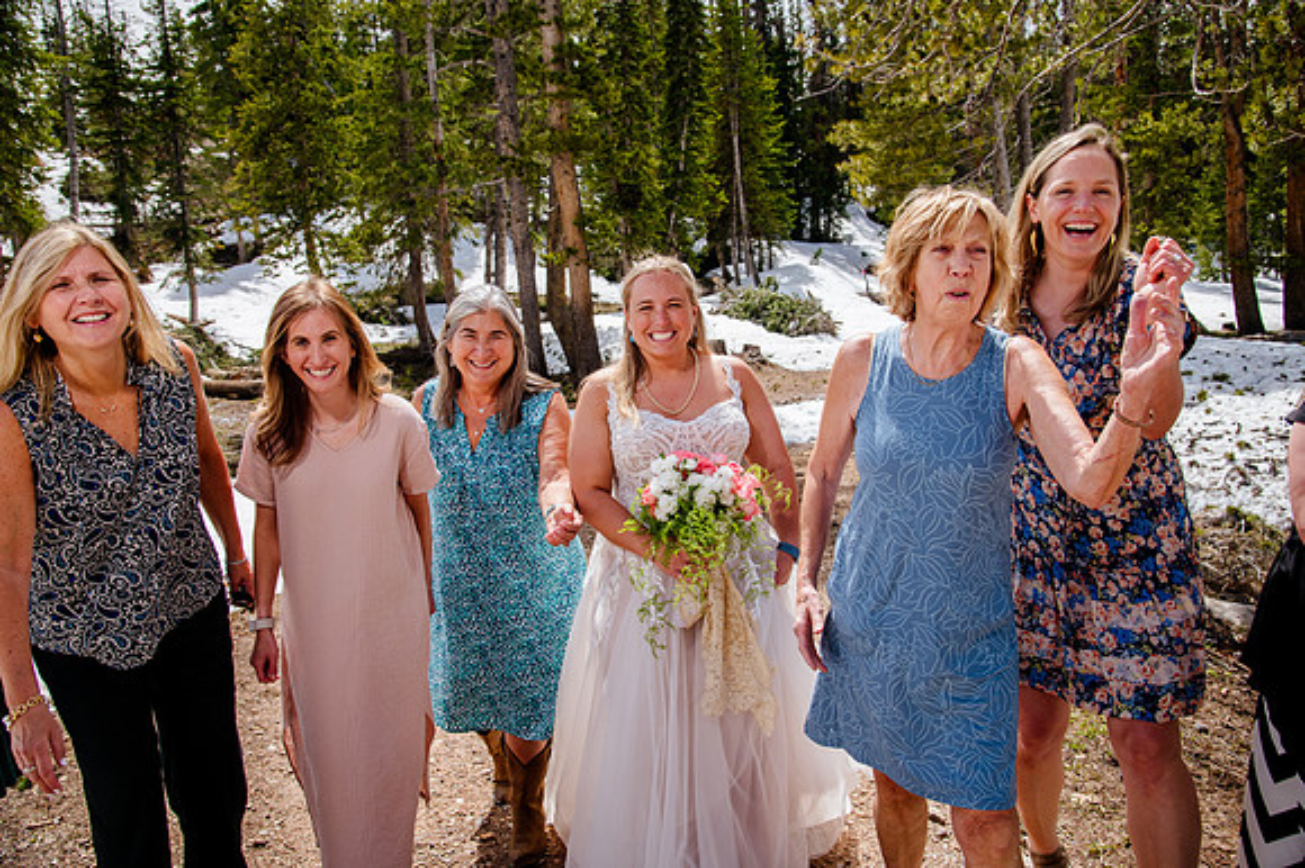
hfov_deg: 60.3
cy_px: 434
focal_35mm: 31
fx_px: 1123
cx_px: 652
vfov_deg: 42.3
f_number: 7.1
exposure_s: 1/320
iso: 400
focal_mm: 31
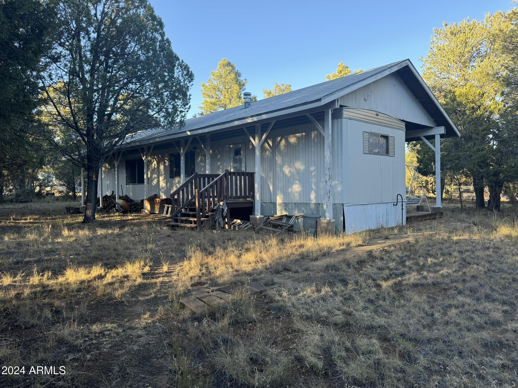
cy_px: 194
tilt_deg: +0.4
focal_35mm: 24
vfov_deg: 56.8
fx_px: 359
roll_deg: +0.7
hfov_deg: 71.6
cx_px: 259
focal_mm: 6.76
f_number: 1.78
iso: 80
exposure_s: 1/329
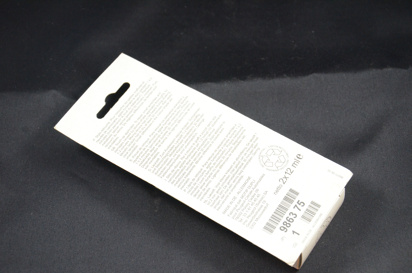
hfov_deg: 26.0
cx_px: 206
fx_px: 891
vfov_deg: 17.4
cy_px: 136
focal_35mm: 78
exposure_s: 1/60
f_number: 9
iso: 2500
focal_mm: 52
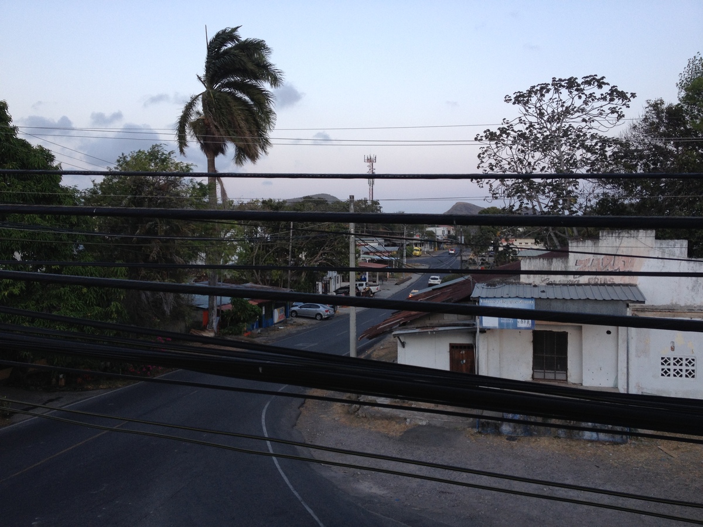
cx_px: 352
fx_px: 711
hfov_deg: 52.6
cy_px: 264
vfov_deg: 40.7
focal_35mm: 35
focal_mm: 4.28
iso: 50
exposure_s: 1/40
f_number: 2.4
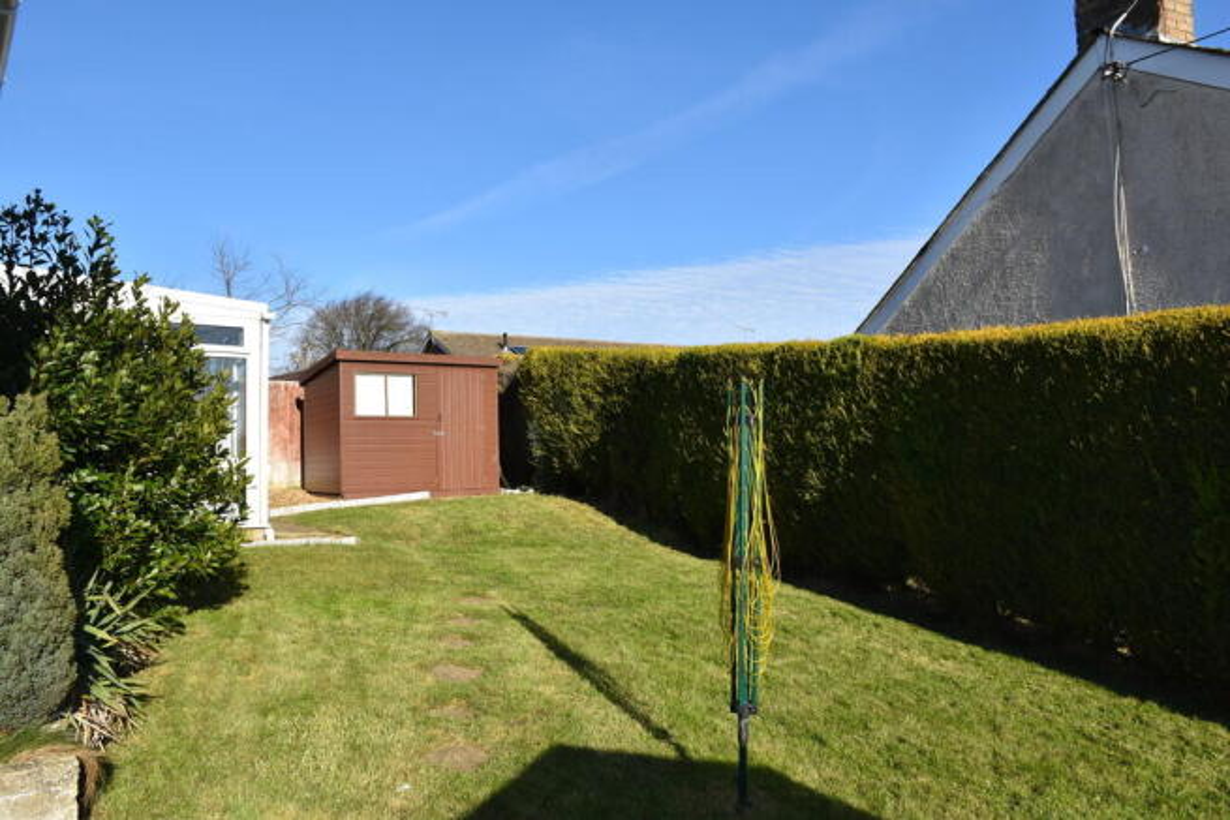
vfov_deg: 48.0
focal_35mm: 27
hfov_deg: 67.4
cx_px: 615
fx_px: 923
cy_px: 410
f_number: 9
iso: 100
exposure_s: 1/200
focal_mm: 18
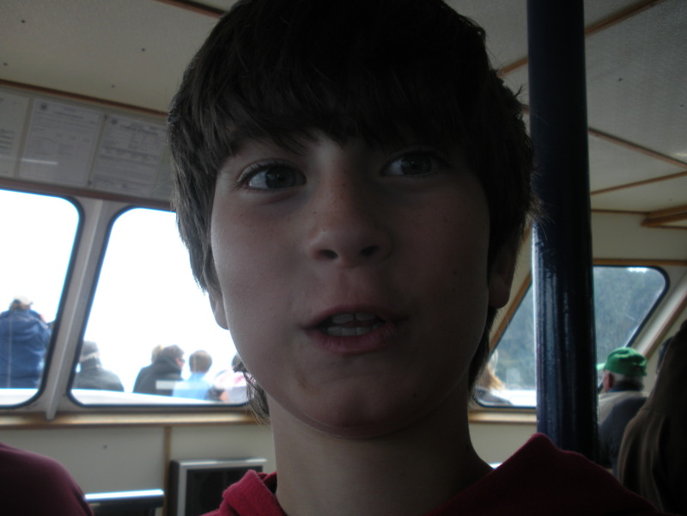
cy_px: 258
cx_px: 344
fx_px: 714
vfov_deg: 39.7
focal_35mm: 36
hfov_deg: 51.4
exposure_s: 1/161
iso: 64
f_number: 3.5
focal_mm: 6.3
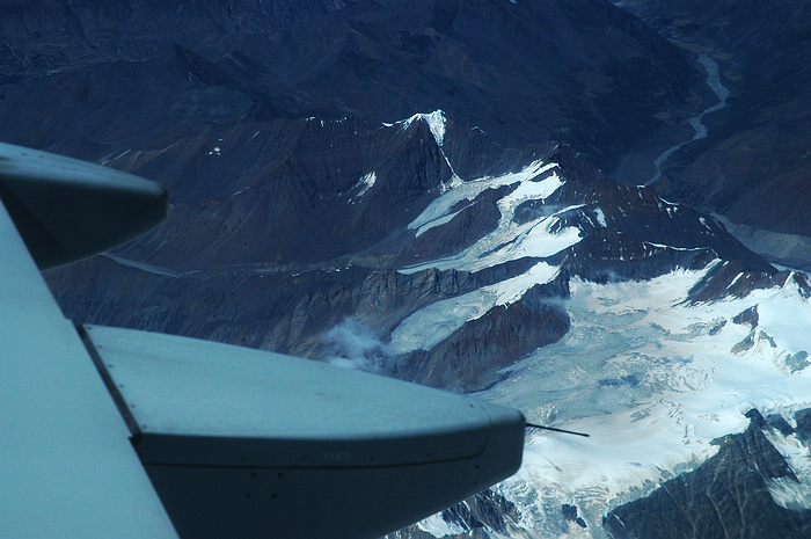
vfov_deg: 15.2
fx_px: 2025
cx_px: 406
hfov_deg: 22.6
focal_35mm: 90
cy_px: 270
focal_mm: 60
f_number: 13
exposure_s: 1/1250
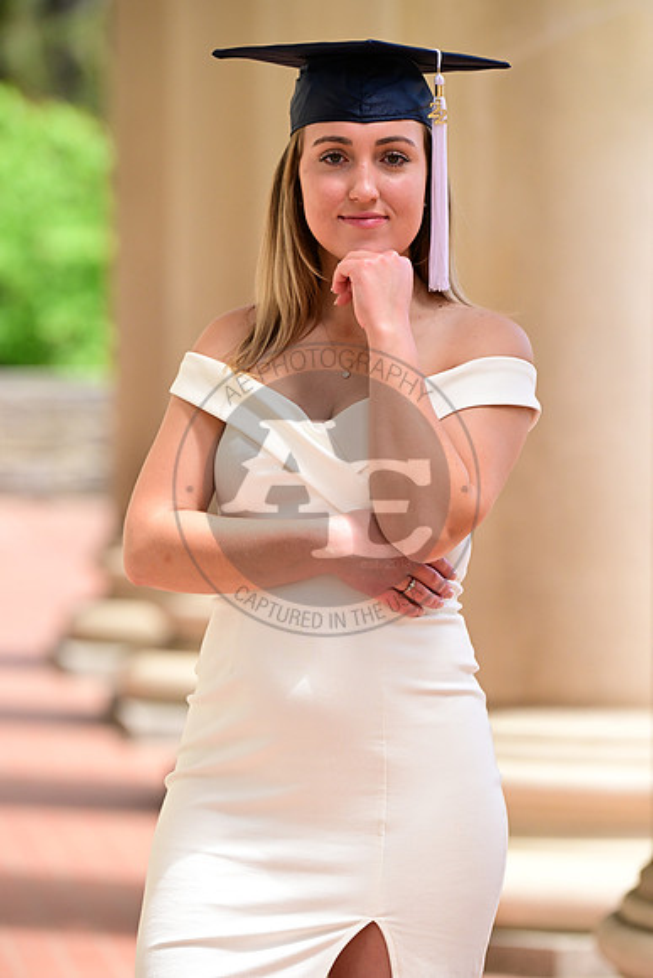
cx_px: 326
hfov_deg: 7.2
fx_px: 5166
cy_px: 489
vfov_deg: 10.8
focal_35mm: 190
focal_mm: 190
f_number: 4.5
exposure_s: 1/2500
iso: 1250
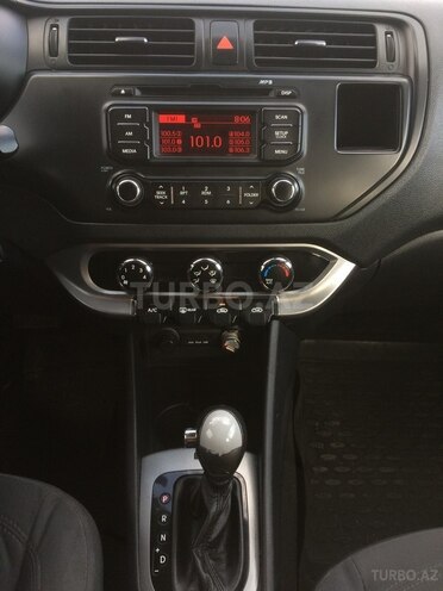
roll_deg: +0.1
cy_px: 296
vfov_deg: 61.7
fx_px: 495
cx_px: 222
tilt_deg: -37.2
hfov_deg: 48.2
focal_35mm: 29
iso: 50
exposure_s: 1/100
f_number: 2.2
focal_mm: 4.15
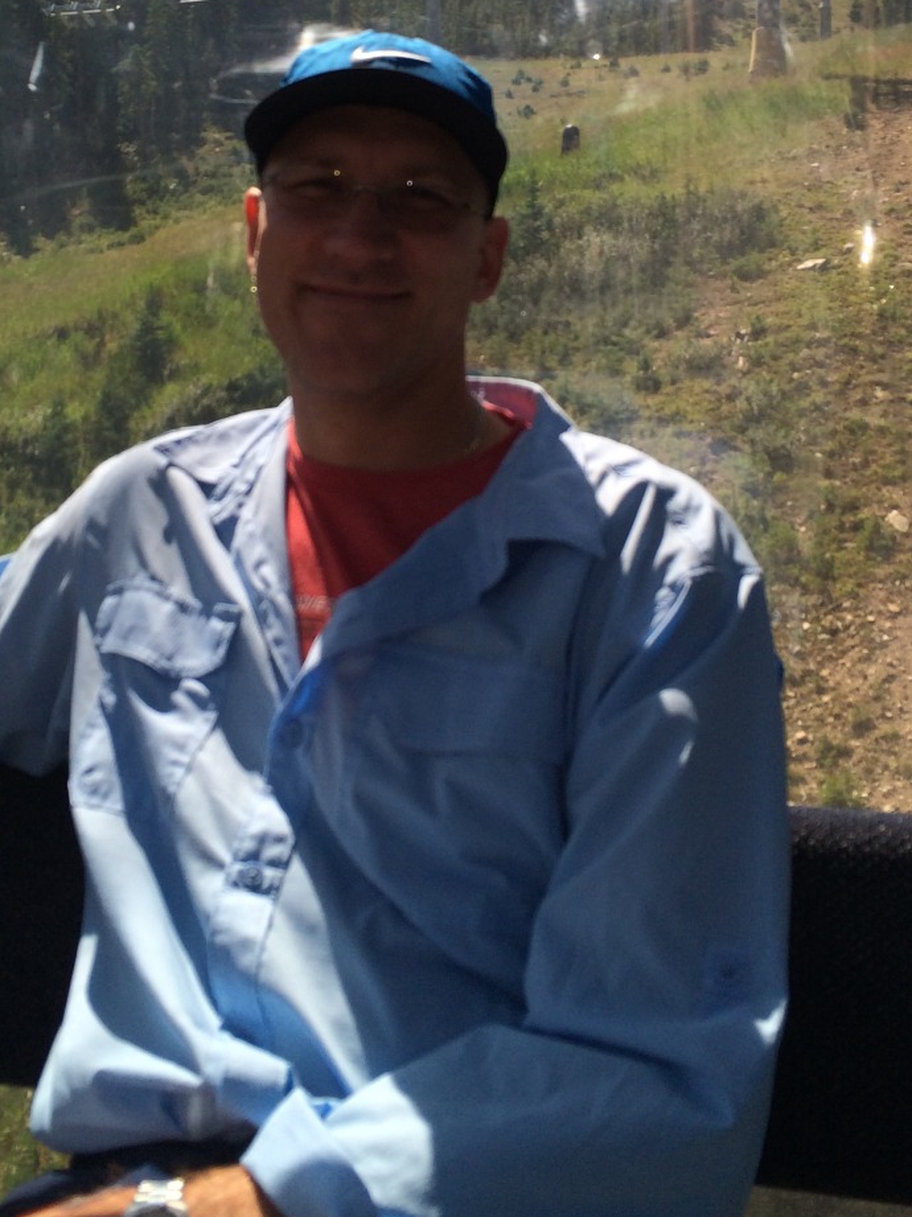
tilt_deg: -1.7
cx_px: 412
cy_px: 383
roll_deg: -0.7
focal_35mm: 43
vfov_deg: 43.1
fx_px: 1512
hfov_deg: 33.6
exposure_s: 1/1001
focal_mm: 4.15
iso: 32
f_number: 2.2
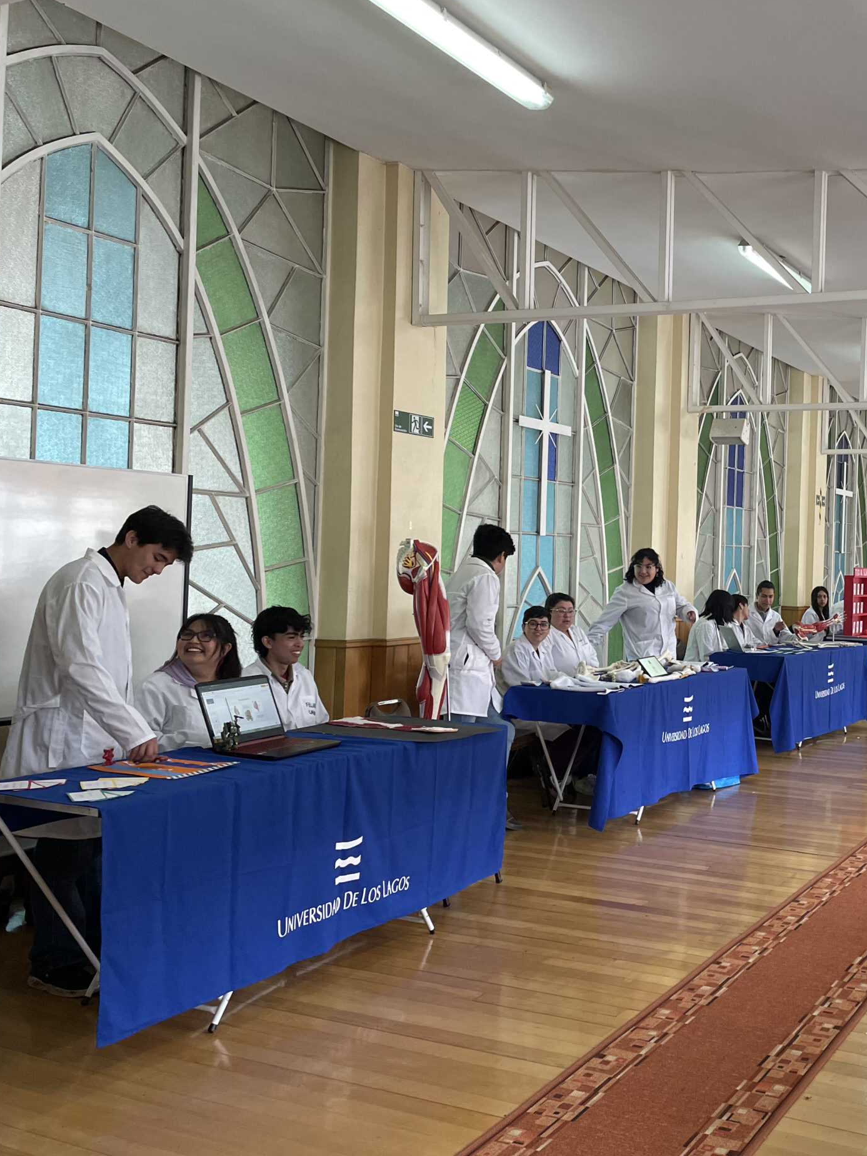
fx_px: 1202
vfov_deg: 51.4
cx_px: 732
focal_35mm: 36
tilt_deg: +1.4
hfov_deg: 37.7
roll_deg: -1.2
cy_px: 576
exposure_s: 1/100
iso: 125
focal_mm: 4.2
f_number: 1.6
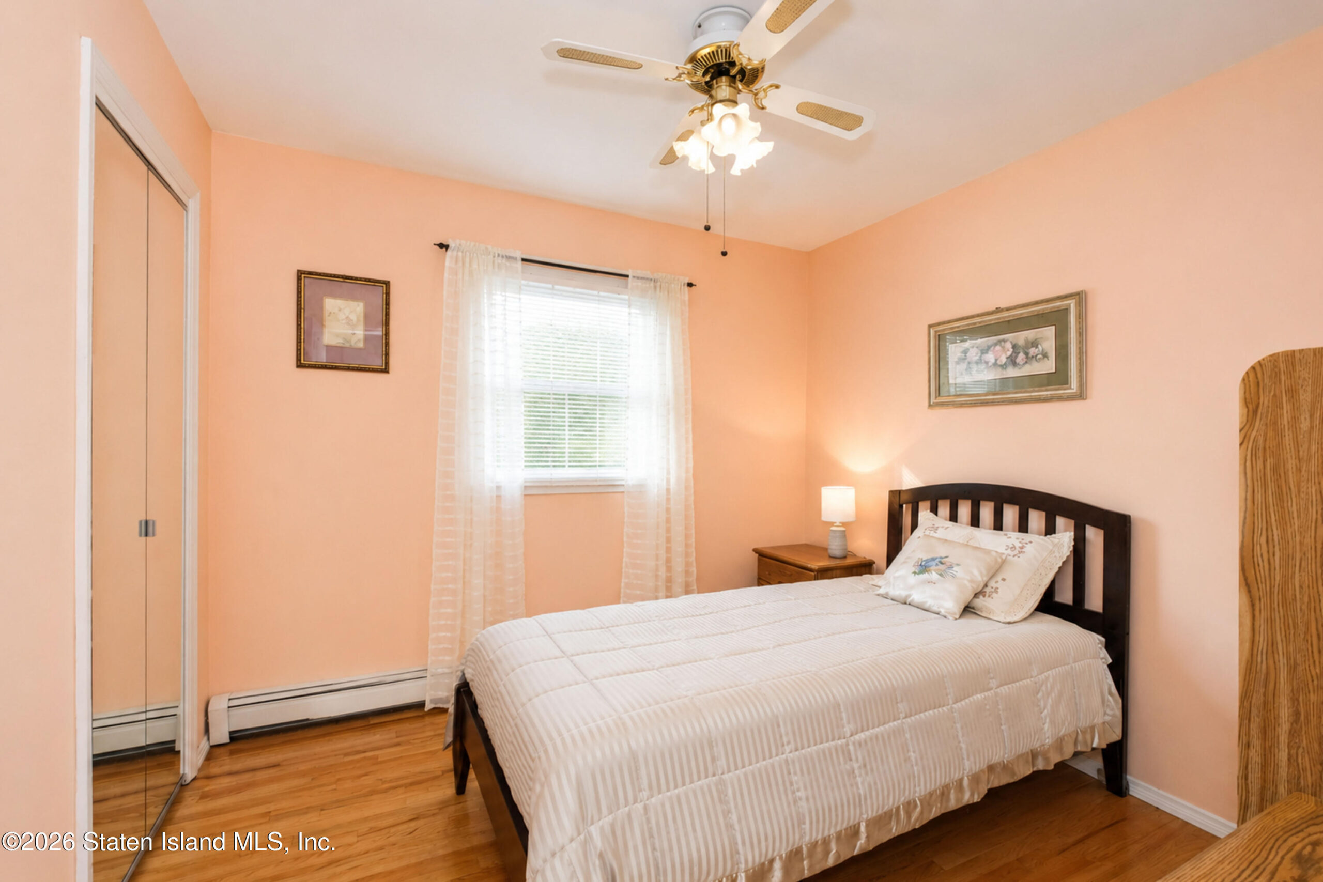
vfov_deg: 77.3
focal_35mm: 15
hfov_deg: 100.4
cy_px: 441
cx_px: 662
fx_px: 551
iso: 2000
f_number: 9
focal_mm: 10
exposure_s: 1/60
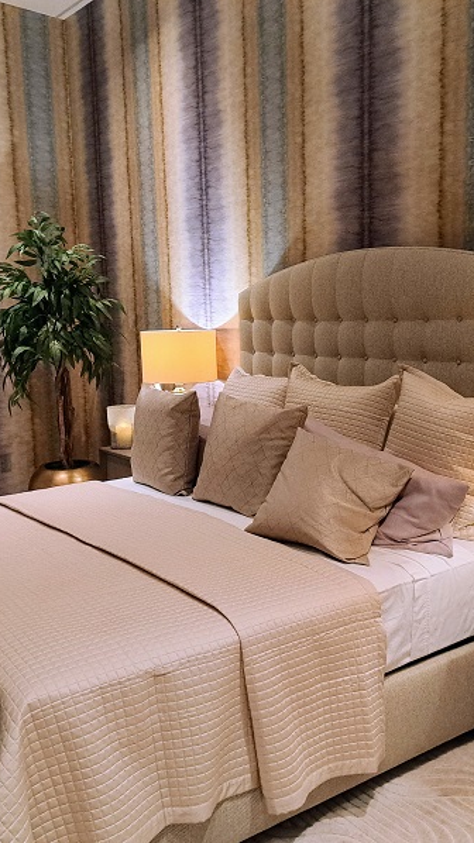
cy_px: 422
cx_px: 253
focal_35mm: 35
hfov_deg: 33.7
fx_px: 783
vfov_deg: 56.6
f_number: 1.8
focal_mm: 5.23
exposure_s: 1/60
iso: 500
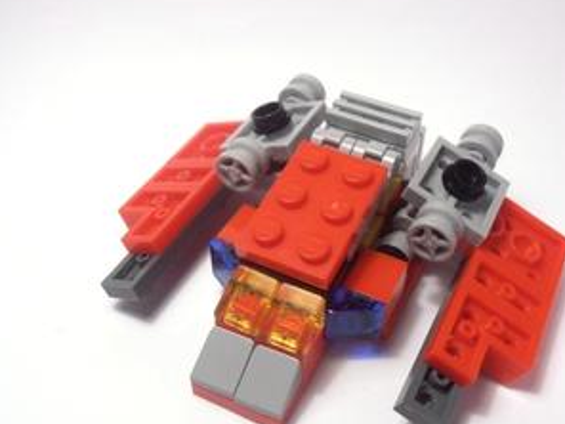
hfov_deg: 42.0
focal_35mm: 45
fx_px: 734
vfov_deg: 32.2
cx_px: 324
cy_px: 229
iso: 80
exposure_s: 1/80
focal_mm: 6.61
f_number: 3.9
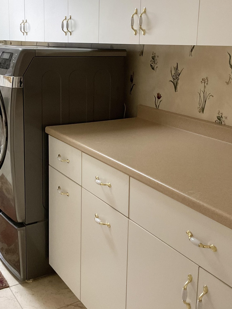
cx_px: 106
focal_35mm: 45
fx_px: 402
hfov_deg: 32.2
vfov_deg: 41.8
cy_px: 116
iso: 160
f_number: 1.8
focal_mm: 3
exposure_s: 1/60
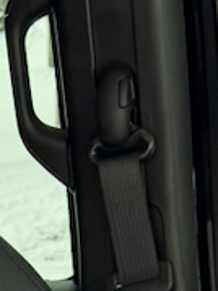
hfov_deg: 8.6
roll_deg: +4.9
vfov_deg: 9.7
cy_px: 772
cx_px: 55
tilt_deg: -27.9
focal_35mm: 172
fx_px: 1446
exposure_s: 1/61
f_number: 1.78
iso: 200
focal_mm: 6.76
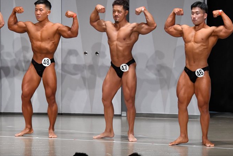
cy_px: 68
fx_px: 1521
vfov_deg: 5.8
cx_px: 133
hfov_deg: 8.8
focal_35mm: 235
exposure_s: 1/400
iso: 6400
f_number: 5.6
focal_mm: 135
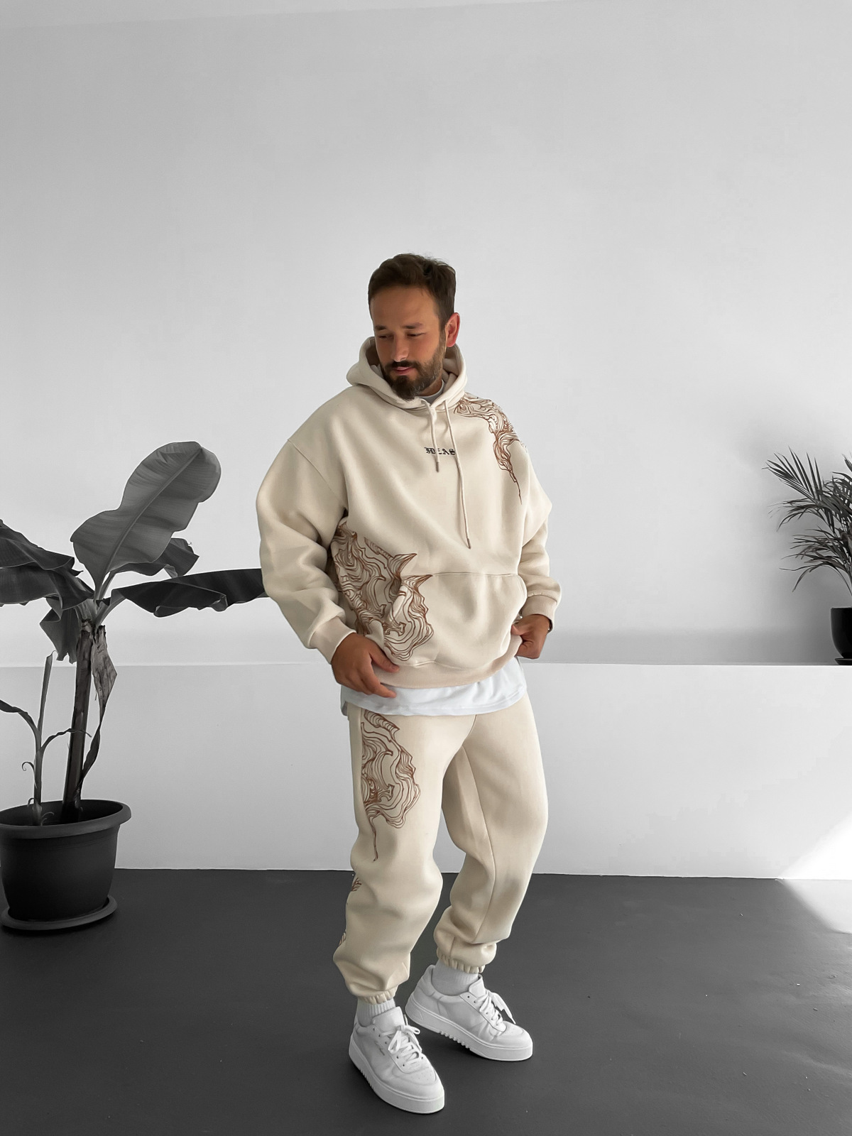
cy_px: 568
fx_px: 952
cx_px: 426
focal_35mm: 29
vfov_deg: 61.7
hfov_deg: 48.2
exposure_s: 1/320
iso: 16
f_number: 1.8
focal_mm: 3
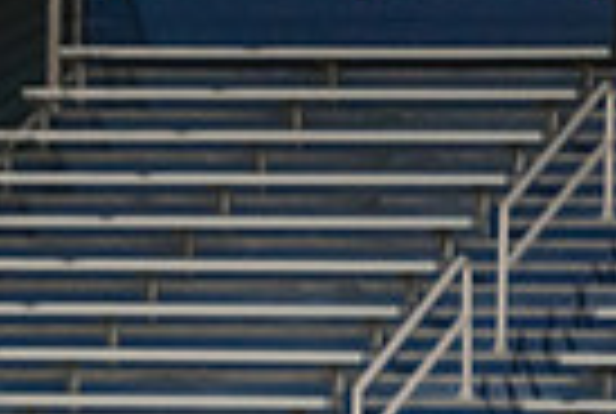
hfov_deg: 2.4
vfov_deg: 1.6
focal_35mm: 845
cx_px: -683
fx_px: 14490
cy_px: 803
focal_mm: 200
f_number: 2.8
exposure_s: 1/400
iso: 2500
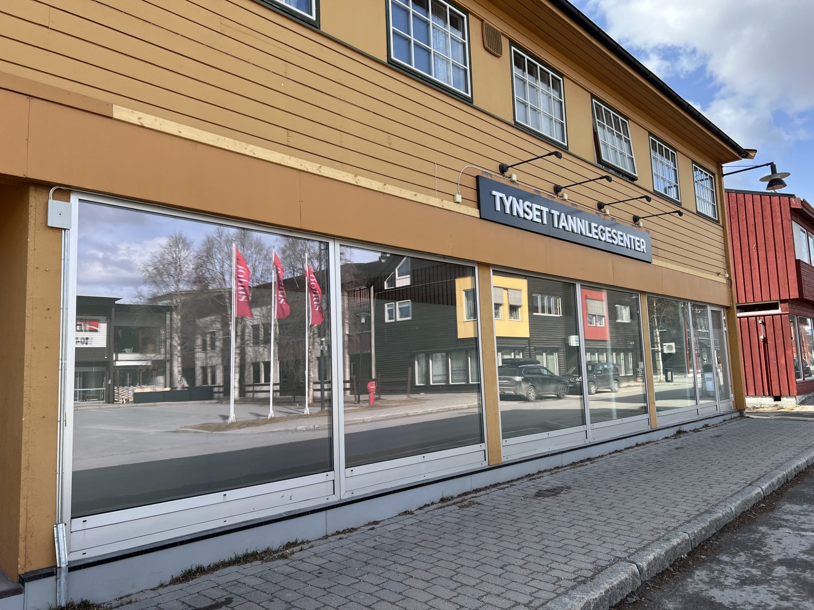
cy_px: 305
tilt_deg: +6.5
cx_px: 407
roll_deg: +2.8
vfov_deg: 53.1
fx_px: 611
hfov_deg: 67.3
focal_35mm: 26
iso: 50
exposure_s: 1/1838
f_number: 1.5
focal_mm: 5.7
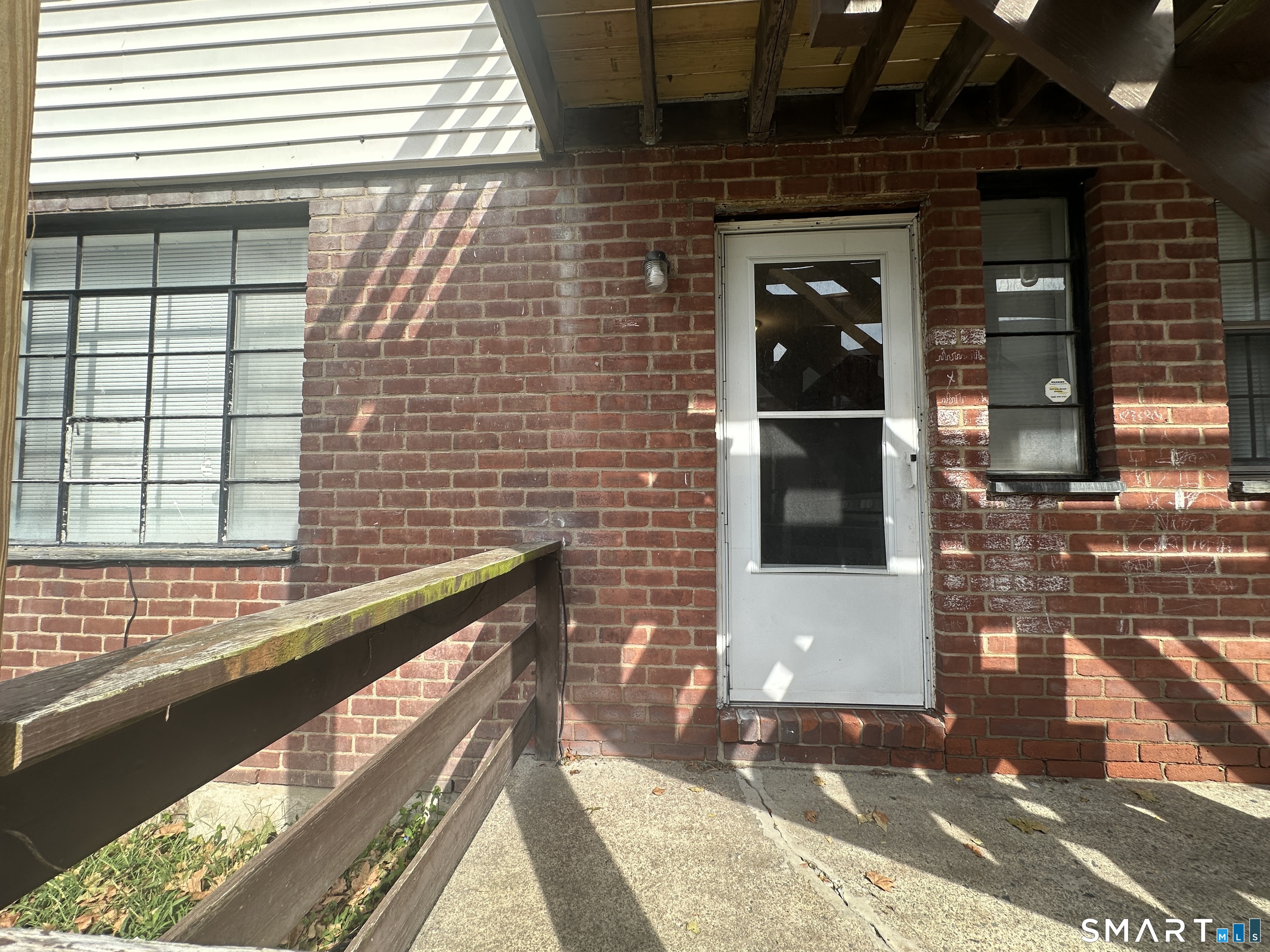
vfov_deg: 85.7
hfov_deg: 102.1
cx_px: 635
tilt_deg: +4.2
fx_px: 514
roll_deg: +0.1
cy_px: 476
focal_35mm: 14
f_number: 2.2
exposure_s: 1/720
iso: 40
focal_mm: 2.22
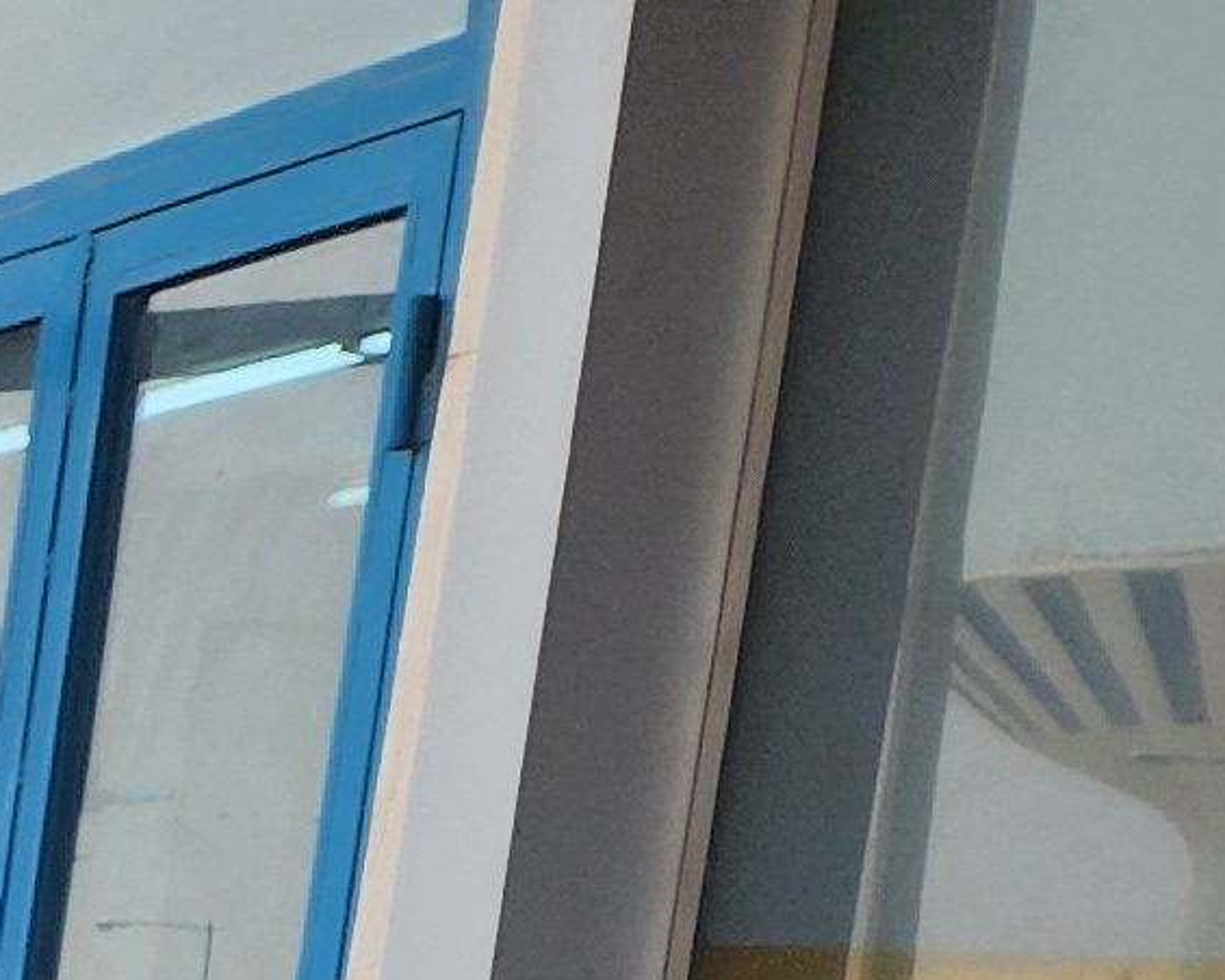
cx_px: -2754
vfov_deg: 8.6
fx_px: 5765
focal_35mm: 159
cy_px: 2541
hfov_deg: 9.1
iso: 12
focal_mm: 6.4
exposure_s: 1/744
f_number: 1.8
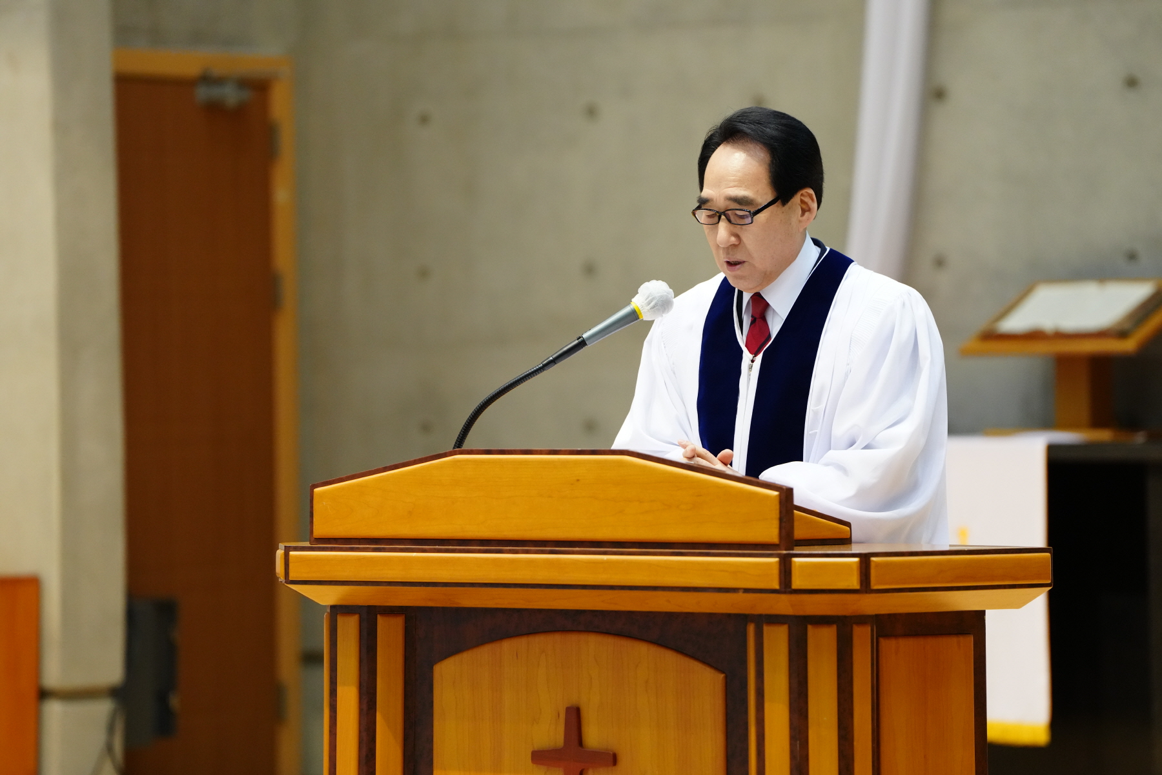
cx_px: 581
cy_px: 388
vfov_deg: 6.9
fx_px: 6455
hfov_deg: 10.3
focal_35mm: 200
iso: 3200
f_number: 3.2
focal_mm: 200
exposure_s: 1/160
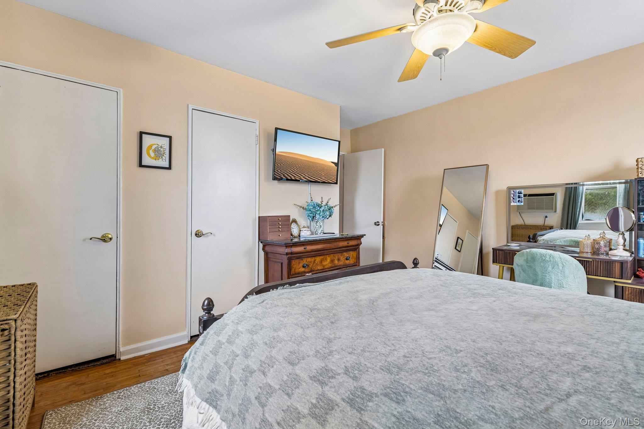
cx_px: 322
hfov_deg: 96.7
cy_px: 214
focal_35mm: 16
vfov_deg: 73.7
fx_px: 286
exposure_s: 1/15
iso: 400
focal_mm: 16
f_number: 8
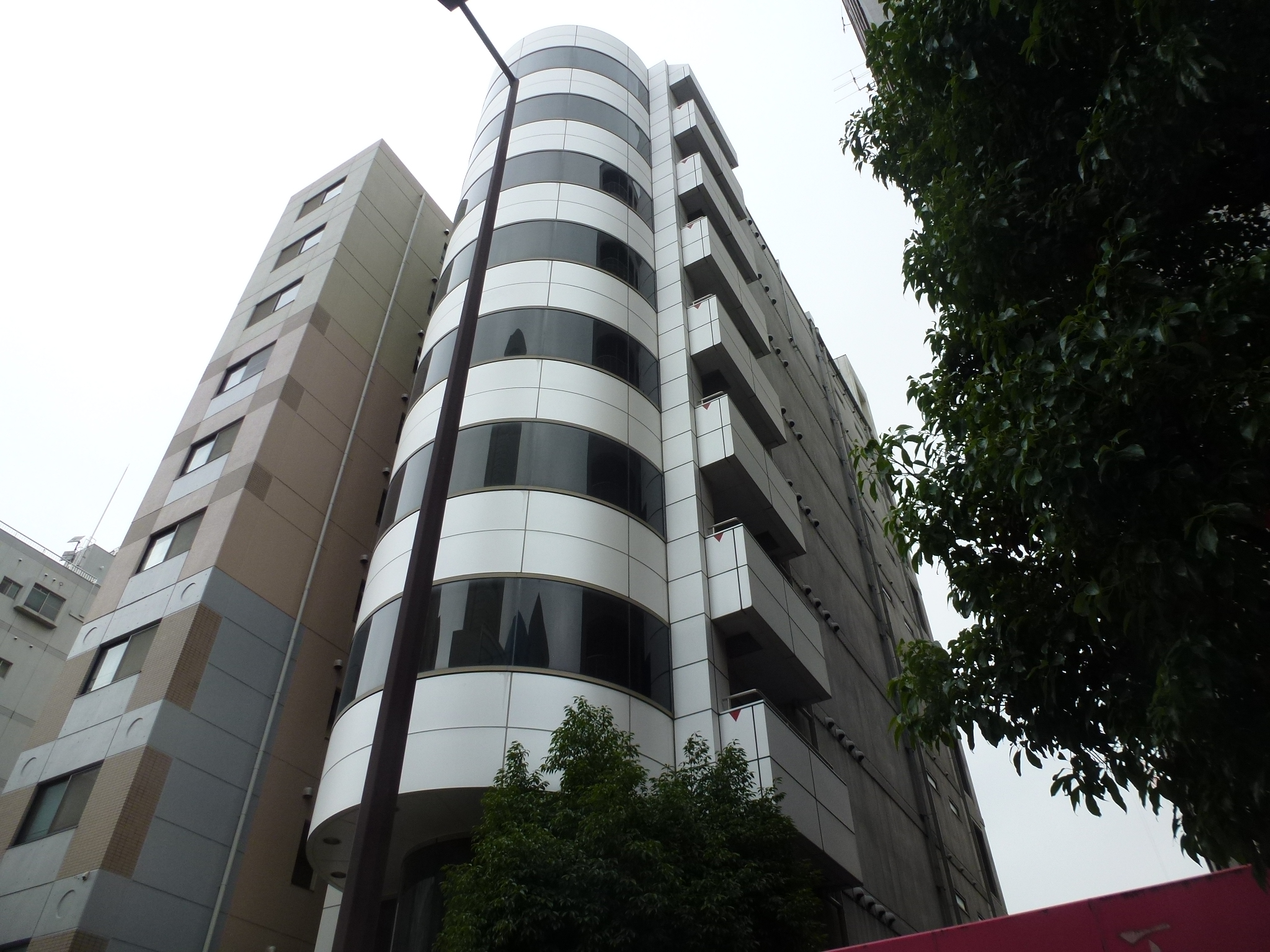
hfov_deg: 71.6
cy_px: 476
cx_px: 635
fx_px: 881
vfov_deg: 56.8
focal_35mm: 24
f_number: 3.5
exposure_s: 1/125
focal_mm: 4.3
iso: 100
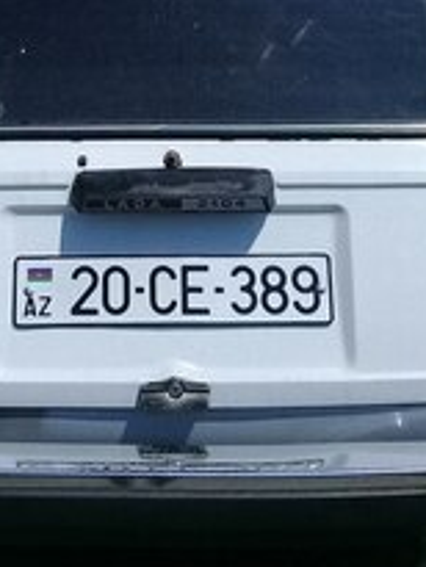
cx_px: 133
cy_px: -75
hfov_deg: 19.6
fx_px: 1229
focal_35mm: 75
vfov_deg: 24.1
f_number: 2.2
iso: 50
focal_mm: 3.3
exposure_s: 1/2985
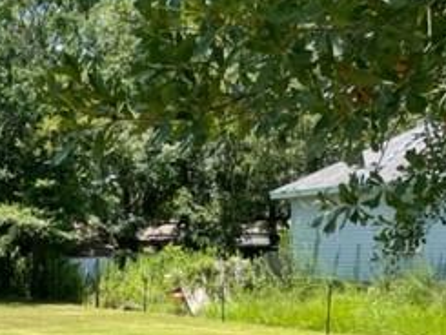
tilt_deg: -7.6
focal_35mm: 68
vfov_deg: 20.5
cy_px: 375
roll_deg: +0.4
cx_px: -40
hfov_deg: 26.4
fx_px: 877
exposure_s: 1/1383
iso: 32
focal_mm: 4.2
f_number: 1.6
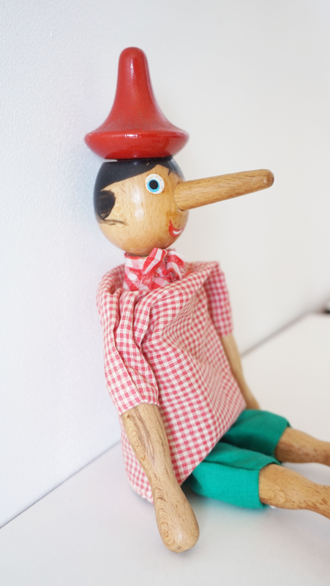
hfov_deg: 31.1
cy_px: 294
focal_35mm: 38
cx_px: 192
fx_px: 591
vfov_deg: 52.8
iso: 320
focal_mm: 24
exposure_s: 1/60
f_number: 4.5
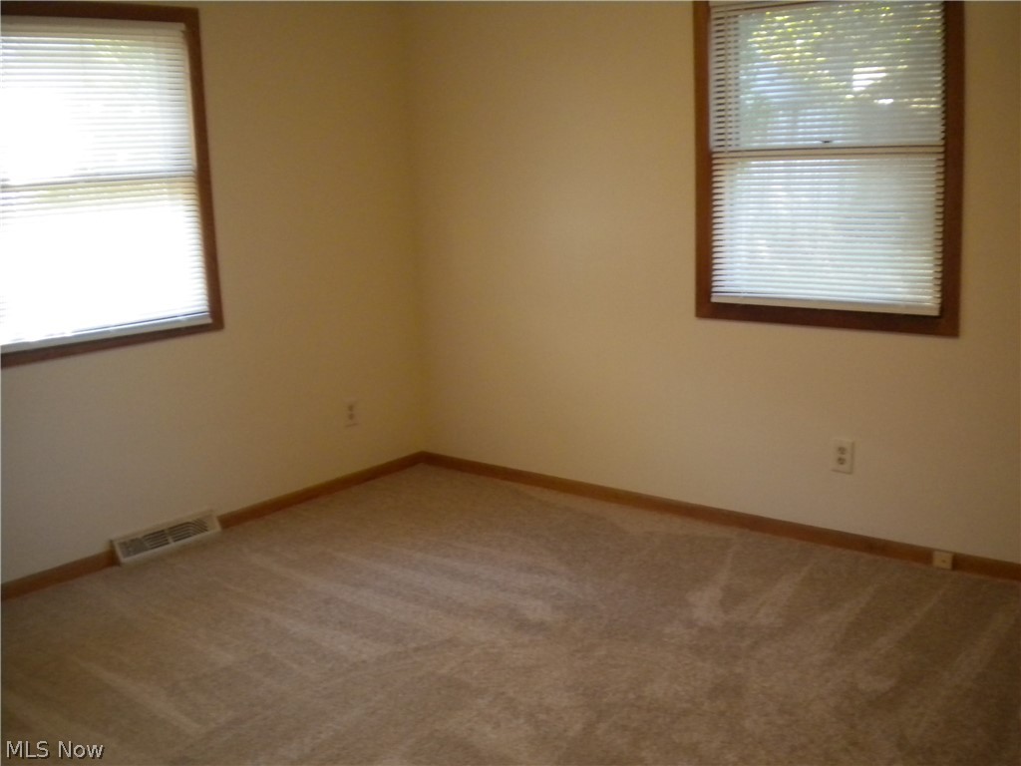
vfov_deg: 40.7
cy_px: 383
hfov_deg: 52.6
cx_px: 510
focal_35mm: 35
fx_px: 1032
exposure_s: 1/46
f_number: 3.1
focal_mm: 6.3
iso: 400
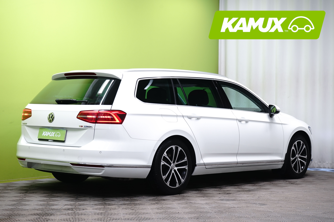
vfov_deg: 19.5
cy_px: 111
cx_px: 167
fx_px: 649
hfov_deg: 28.8
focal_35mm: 70
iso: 500
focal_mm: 70
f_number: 8
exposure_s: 1/6
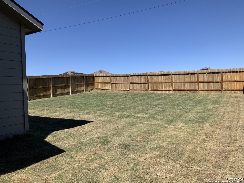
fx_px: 204
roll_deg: +2.8
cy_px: 92
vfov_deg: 48.2
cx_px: 122
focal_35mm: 29
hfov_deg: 61.7
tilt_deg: -0.7
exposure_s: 1/2320
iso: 16
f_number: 1.8
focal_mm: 3
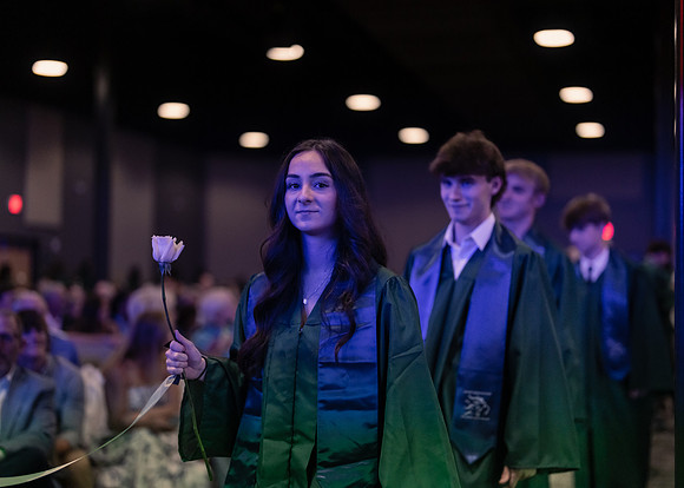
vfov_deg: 26.6
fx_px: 1031
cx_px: 342
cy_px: 244
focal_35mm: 53
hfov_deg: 36.7
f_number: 1.2
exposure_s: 1/500
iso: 1250
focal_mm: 50
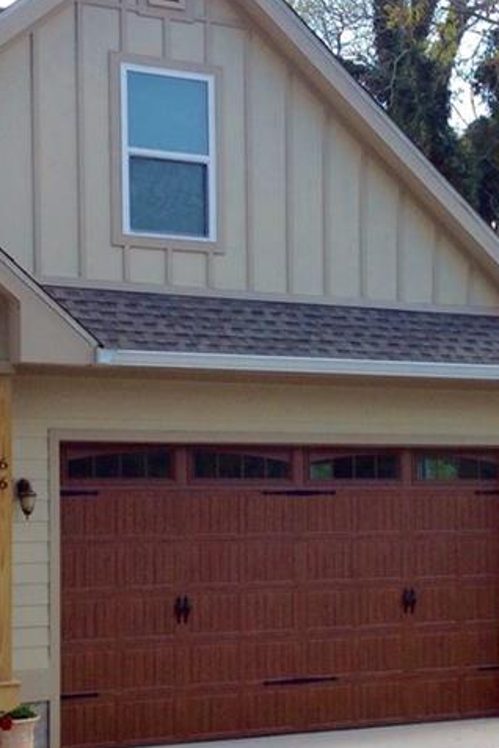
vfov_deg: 25.9
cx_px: 311
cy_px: 464
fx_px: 1622
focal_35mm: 78
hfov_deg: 17.5
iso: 50
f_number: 2.4
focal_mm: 4.28
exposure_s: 1/617
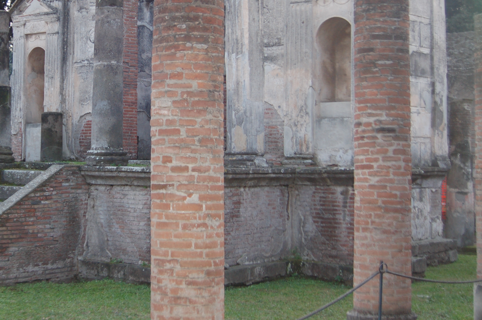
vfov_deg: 21.4
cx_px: 105
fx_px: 843
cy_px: 82
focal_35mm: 63
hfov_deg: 31.2
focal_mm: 26
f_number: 4.2
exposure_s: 1/15
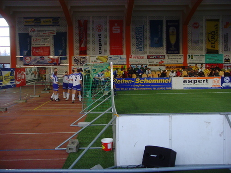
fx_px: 334
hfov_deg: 38.2
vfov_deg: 29.1
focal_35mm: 50
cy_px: 86
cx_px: 116
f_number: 3.8
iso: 200
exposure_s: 1/20
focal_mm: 8.8
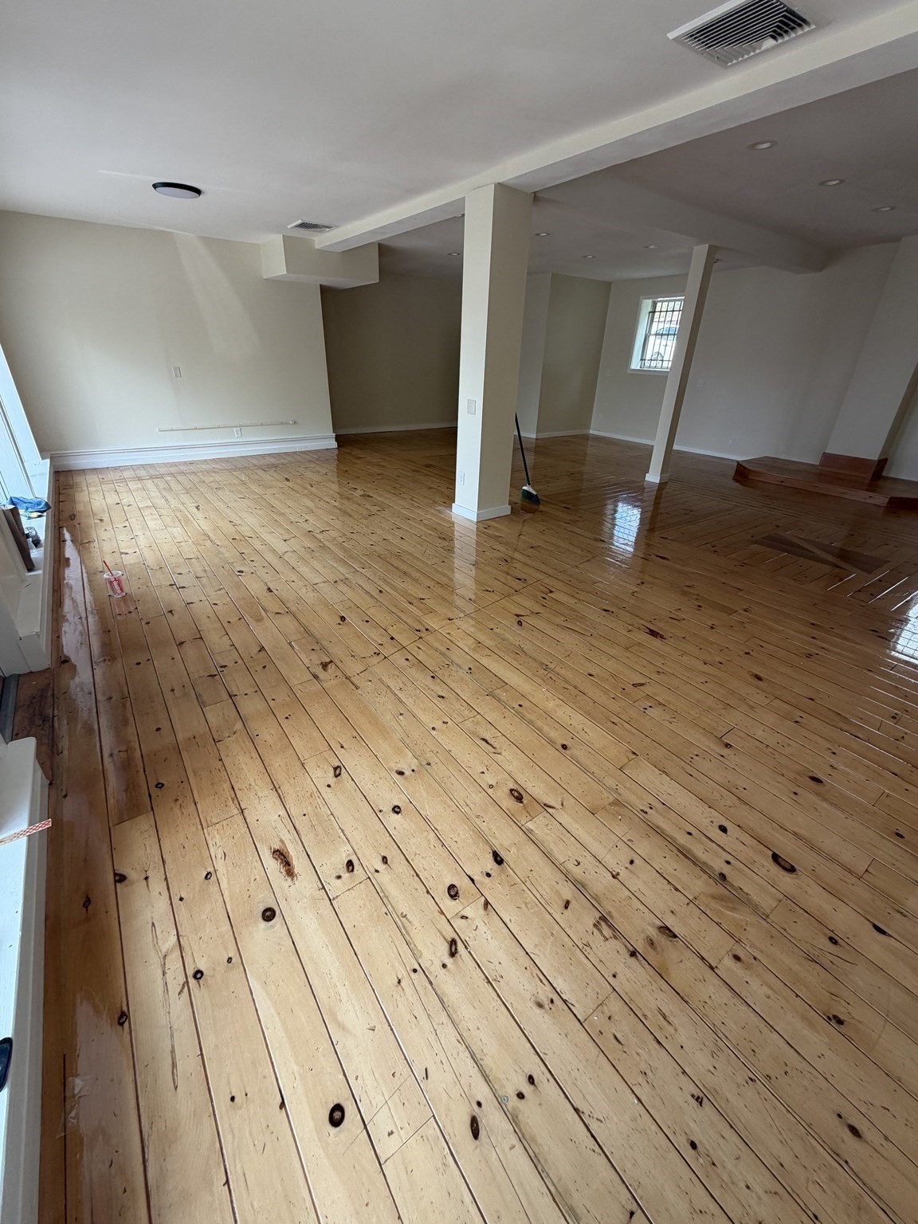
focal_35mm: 14
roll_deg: -1.4
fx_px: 495
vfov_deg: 102.1
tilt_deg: -28.0
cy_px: 612
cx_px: 459
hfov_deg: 85.7
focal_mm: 2.22
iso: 50
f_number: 2.2
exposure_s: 1/135
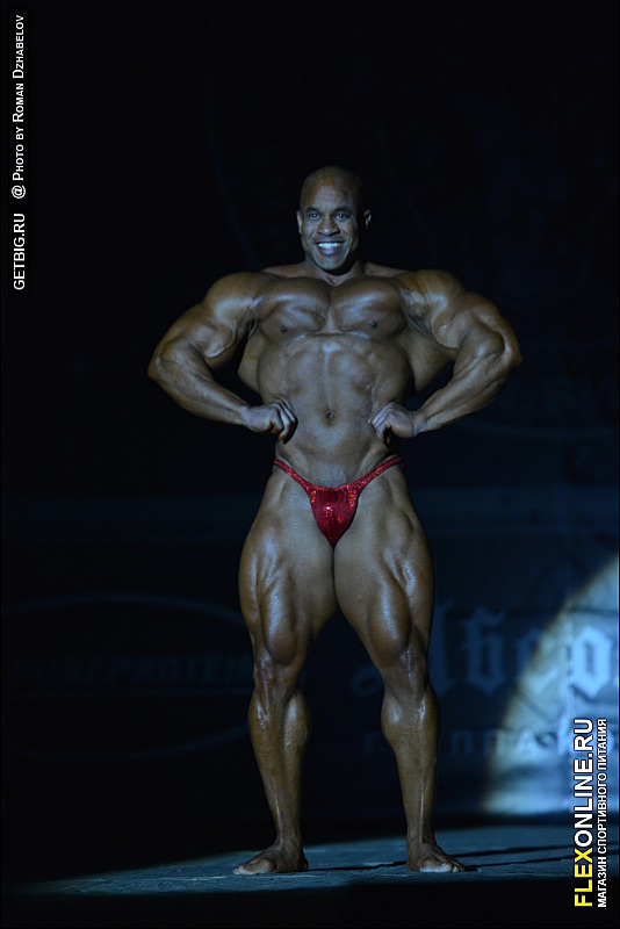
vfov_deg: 11.4
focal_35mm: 180
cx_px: 310
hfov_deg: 7.6
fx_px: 4646
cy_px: 464
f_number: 2.8
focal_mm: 180
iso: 2000
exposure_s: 1/50
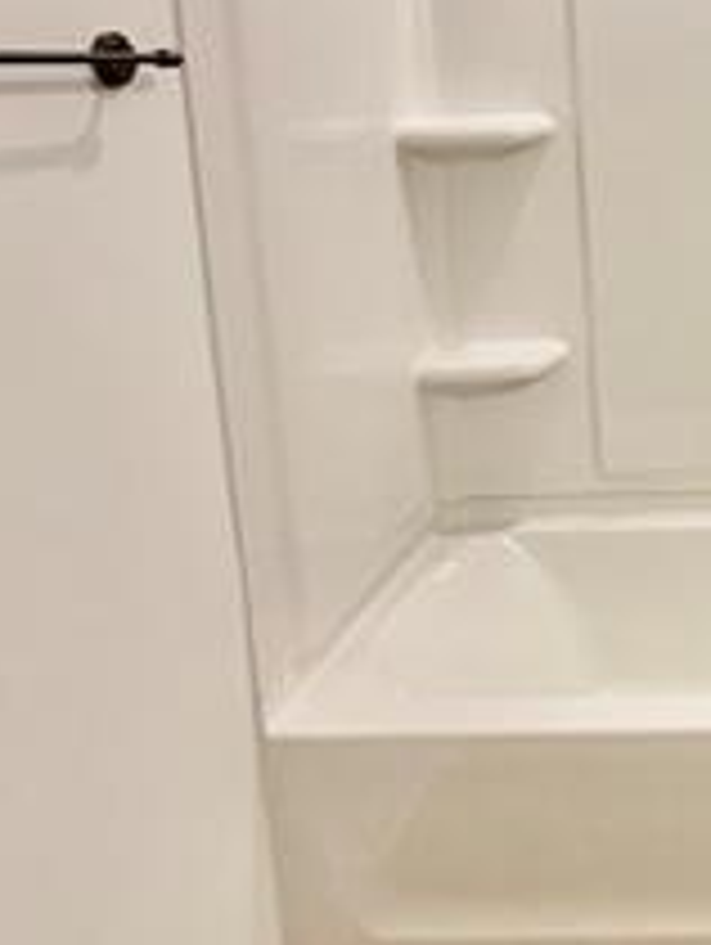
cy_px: 225
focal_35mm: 40
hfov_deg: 30.9
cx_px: 832
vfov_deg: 45.0
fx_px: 1093
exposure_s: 1/120
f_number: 2.2
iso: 160
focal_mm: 2.22
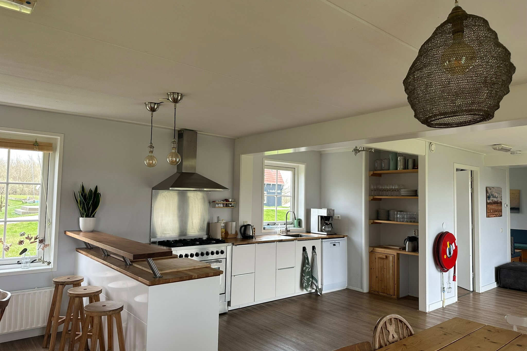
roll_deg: +0.4
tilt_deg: +3.4
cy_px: 179
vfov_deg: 51.3
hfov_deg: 71.5
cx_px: 264
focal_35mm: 25
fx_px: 366
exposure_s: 1/121
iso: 64
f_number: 1.78
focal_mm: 6.86
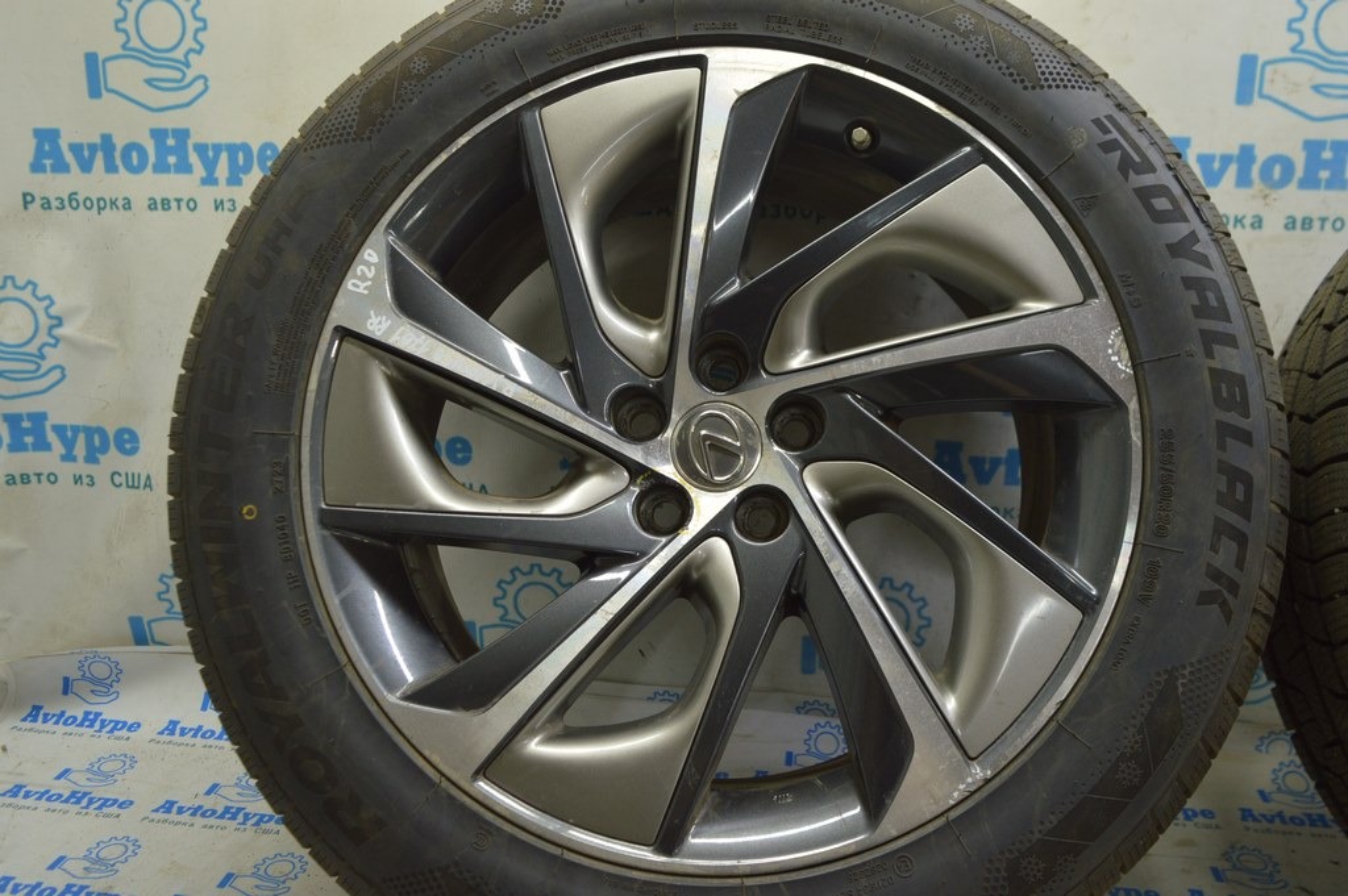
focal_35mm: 30
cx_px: 674
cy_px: 448
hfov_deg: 62.0
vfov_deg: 43.5
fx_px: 1122
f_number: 5.6
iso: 400
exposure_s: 1/20
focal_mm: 20
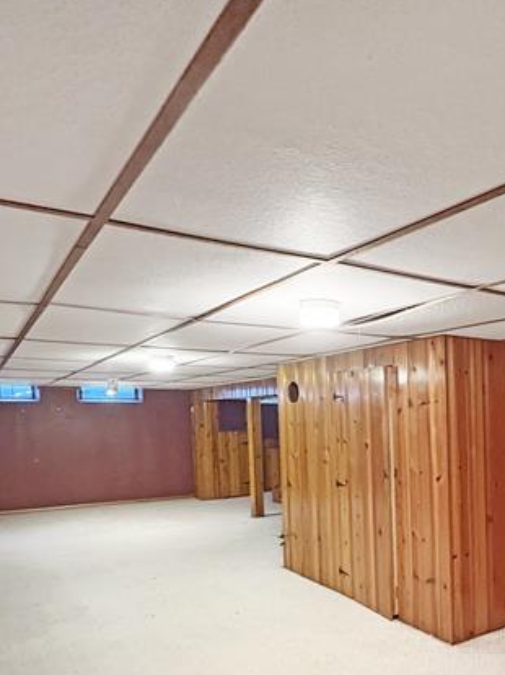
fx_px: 506
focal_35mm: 26
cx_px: 378
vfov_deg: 61.2
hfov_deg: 50.8
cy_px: 549
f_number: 2.2
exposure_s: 1/40
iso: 1000
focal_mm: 2.22
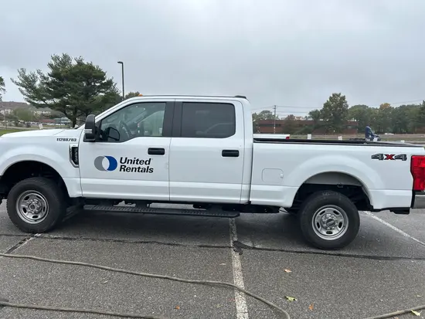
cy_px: 160
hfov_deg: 67.3
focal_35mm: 26
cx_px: 212
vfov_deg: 53.1
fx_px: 319
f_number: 1.5
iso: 50
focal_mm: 5.7
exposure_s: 1/1808
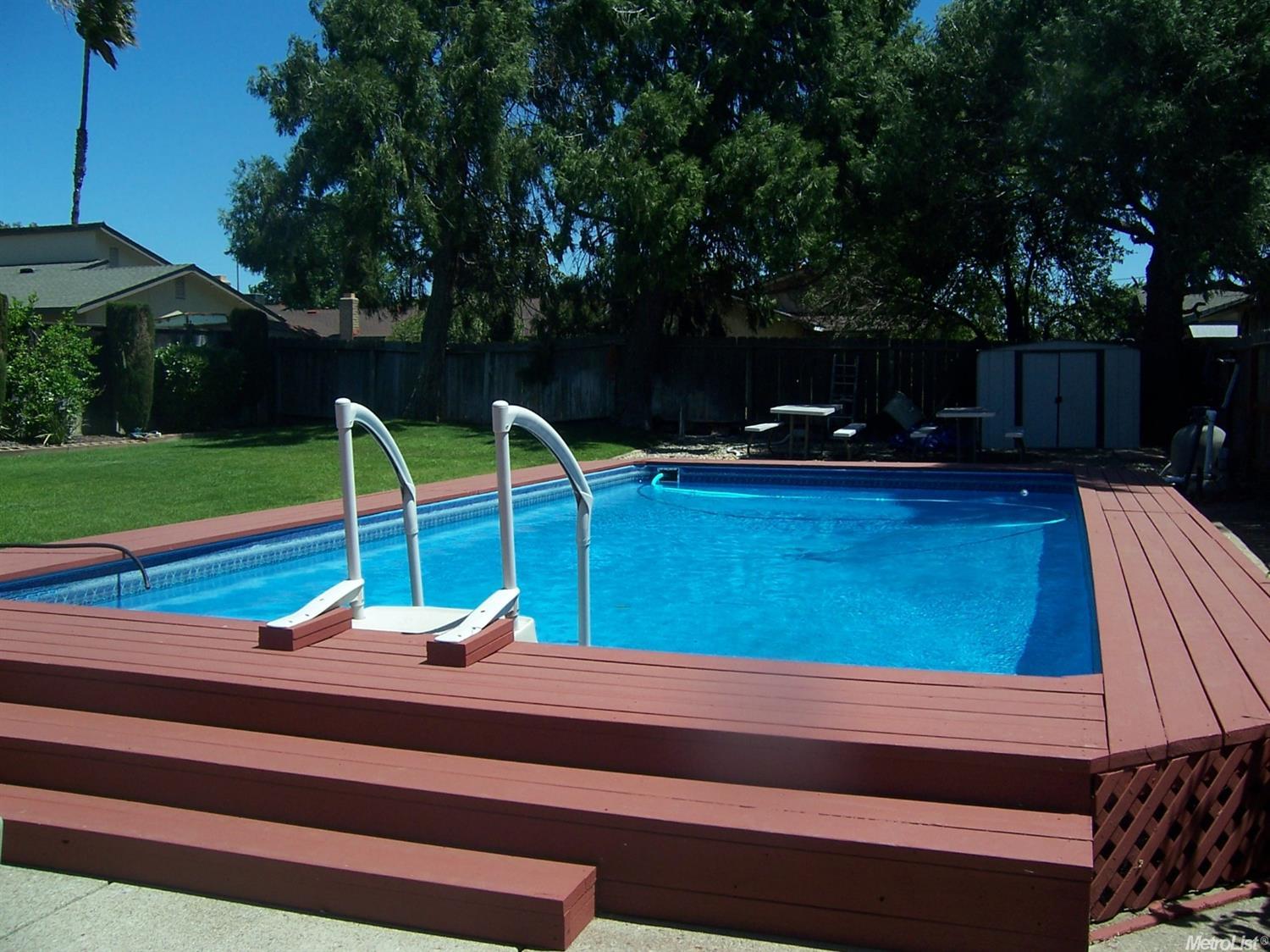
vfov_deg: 42.9
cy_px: 476
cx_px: 635
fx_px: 1210
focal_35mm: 33
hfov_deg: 55.4
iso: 80
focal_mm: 5.5
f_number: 4
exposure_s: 1/750
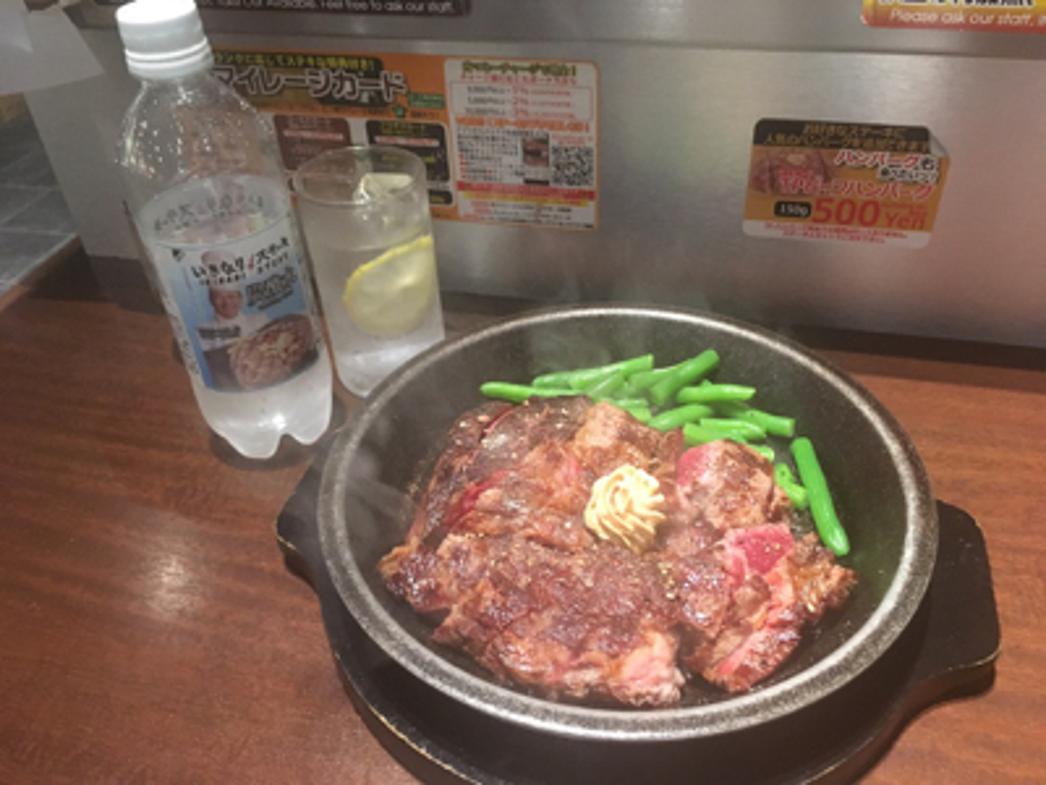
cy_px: 392
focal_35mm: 29
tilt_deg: -37.1
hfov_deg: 61.7
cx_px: 523
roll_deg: +3.5
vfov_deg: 48.2
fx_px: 876
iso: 200
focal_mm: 4.15
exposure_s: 1/30
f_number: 2.2
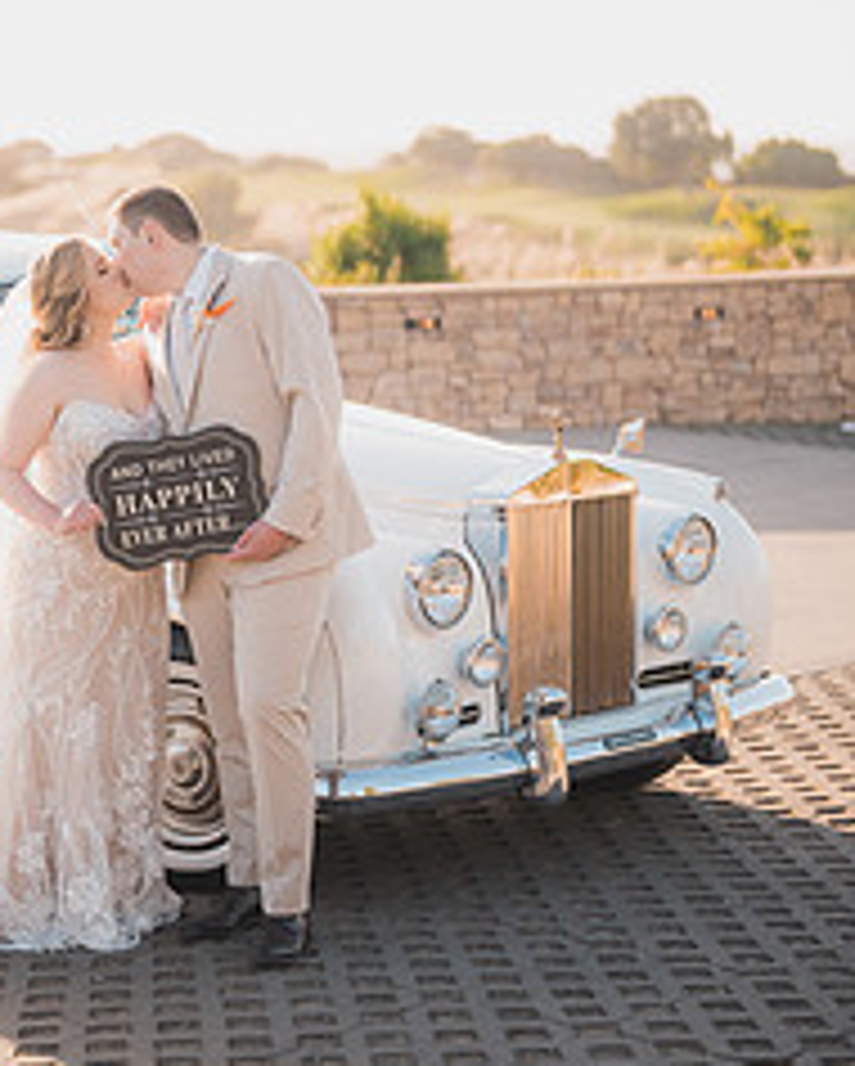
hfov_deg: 17.2
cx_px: 212
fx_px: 2812
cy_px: 373
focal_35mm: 89
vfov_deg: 21.4
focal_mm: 50
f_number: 1.2
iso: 200
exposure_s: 1/5000
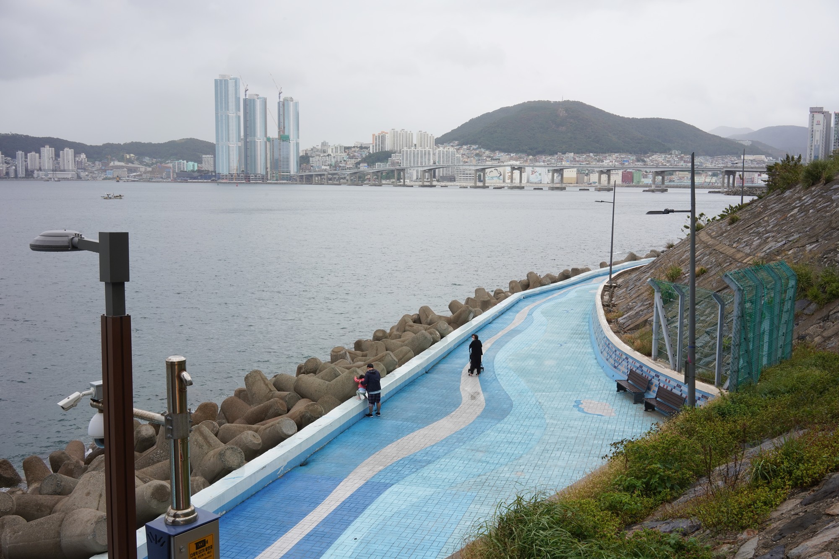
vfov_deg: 37.9
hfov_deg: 54.4
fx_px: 816
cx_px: 420
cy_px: 280
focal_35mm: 35
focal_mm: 35
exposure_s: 1/100
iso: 400
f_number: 18
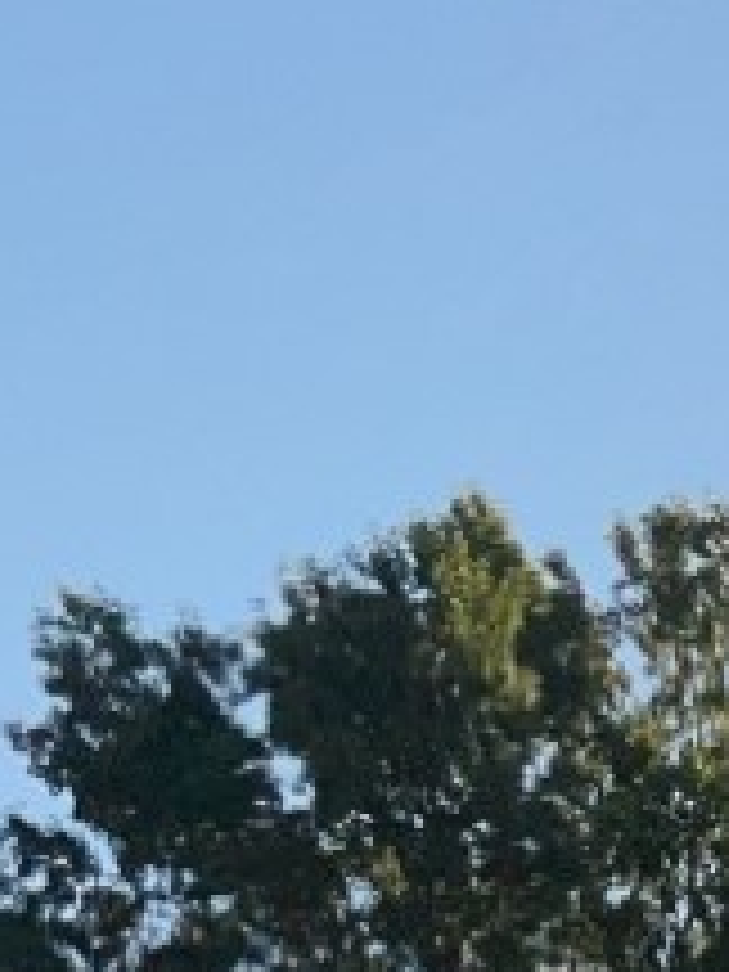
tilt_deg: -0.7
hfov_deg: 11.3
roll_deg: -1.9
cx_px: 1251
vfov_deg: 12.8
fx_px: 3454
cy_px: 2254
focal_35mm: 123
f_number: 1.6
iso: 32
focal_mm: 4.2
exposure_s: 1/9804
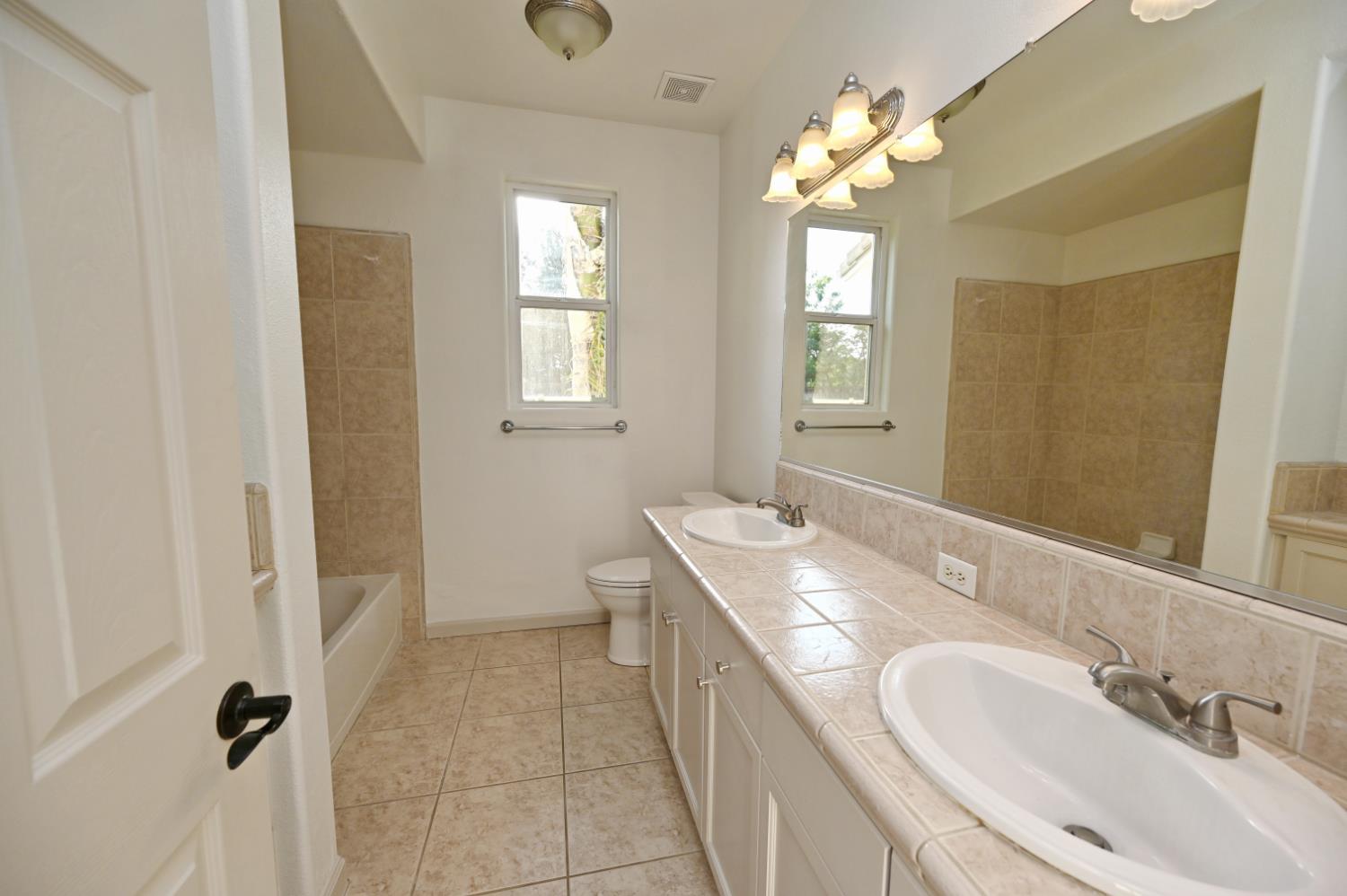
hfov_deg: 104.3
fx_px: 523
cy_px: 448
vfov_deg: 81.1
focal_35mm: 14
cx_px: 674
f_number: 5.6
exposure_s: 1/125
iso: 200
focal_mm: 14
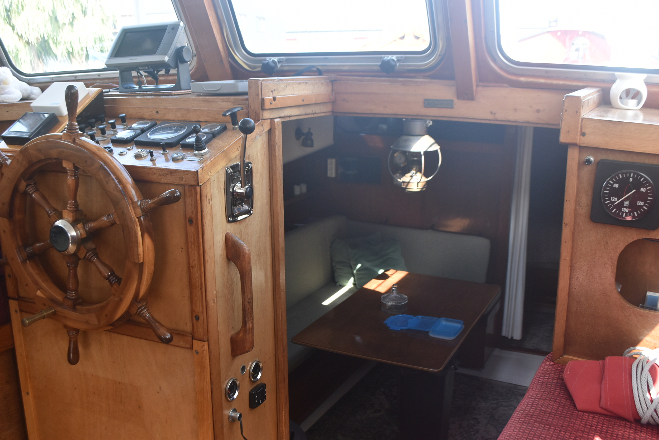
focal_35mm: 36
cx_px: 330
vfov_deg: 36.9
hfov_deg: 53.1
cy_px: 220
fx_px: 659
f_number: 5
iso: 400
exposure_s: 1/100
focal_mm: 24
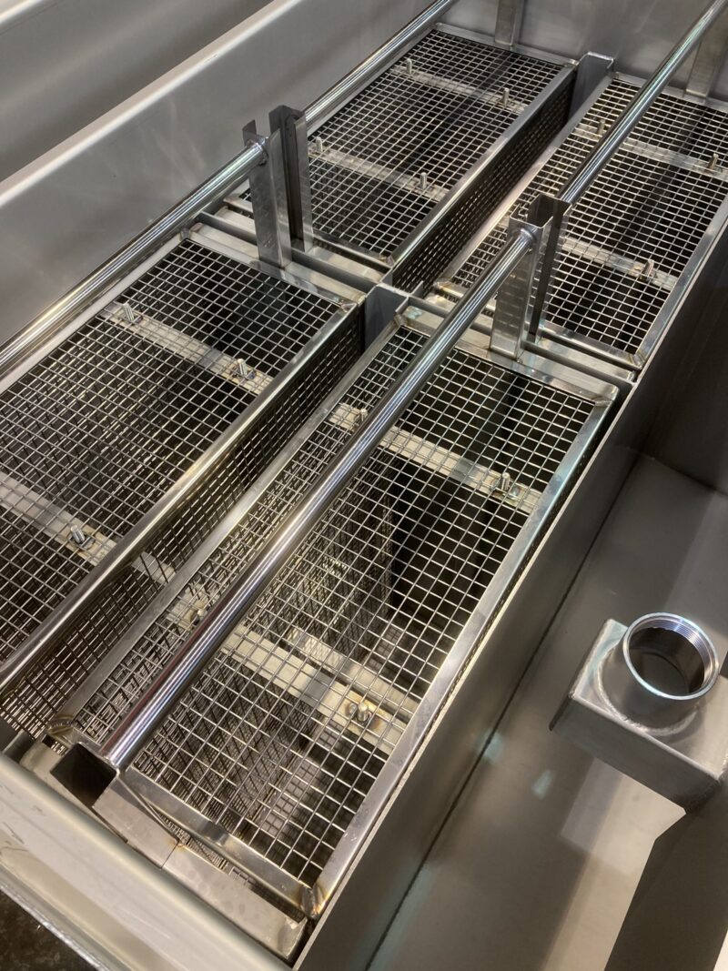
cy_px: 486
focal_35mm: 28
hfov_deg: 49.7
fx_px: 785
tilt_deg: -53.1
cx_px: 364
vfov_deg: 63.4
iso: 125
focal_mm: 3.99
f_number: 1.8
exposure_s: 1/50
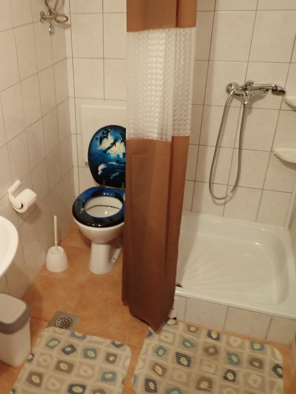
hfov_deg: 40.6
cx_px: 74
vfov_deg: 54.0
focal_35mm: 34
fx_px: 388
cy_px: 197
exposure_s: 1/30
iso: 400
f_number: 2
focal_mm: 4.5
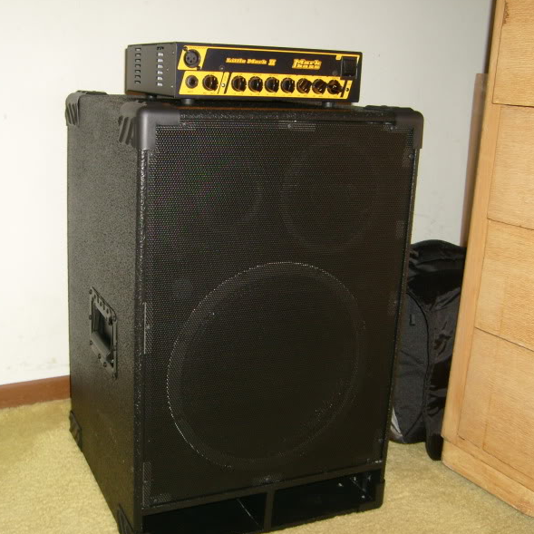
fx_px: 733
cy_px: 266
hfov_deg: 39.9
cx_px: 220
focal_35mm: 42
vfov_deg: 40.0
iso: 100
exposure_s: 1/45
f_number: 2.8
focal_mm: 5.8
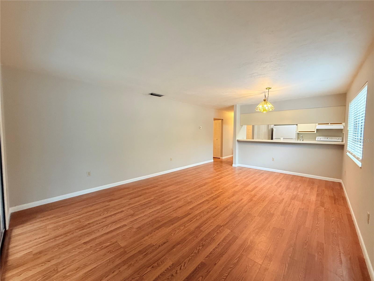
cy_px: 140
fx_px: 151
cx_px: 187
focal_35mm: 14
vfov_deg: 85.7
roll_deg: -0.1
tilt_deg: -3.1
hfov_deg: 102.1
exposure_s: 1/60
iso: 400
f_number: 2.2
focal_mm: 2.22
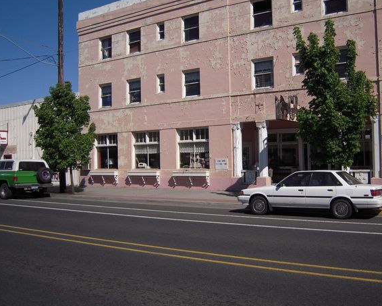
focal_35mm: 35
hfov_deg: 51.2
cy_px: 149
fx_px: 396
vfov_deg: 42.2
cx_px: 230
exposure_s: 1/800
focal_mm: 5
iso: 100
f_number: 5.4
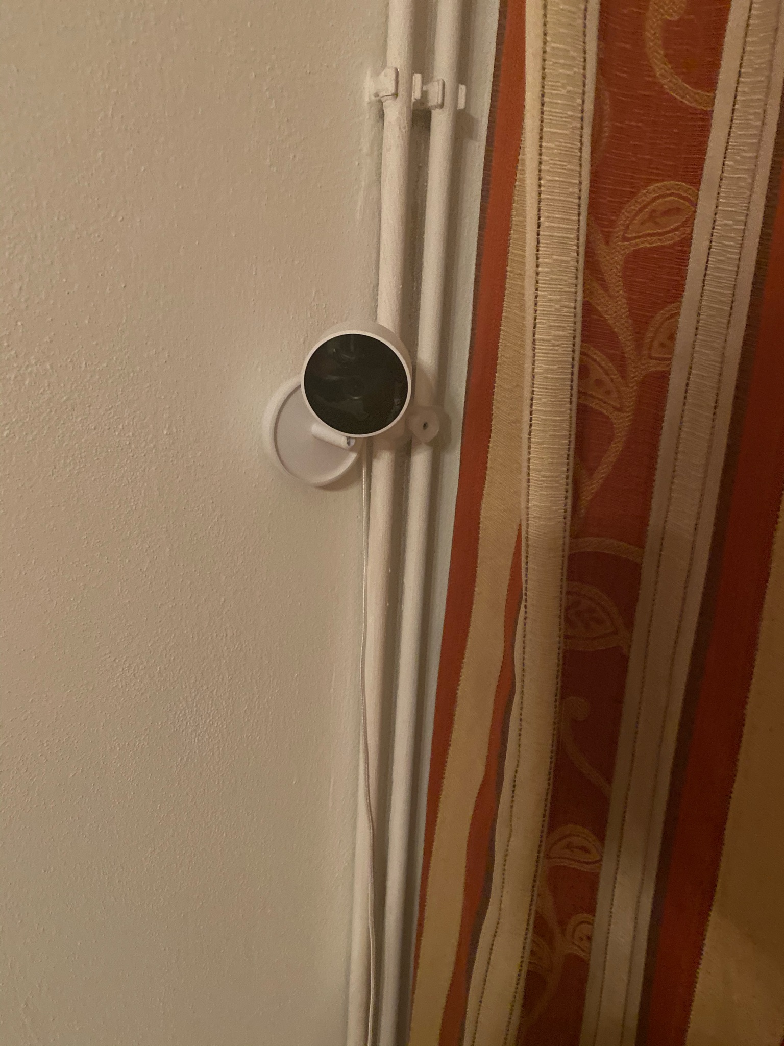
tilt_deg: -13.4
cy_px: 523
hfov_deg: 53.0
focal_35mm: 26
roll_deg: -2.7
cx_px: 392
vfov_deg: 67.3
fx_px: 785
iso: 800
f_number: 1.8
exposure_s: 1/25
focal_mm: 4.25
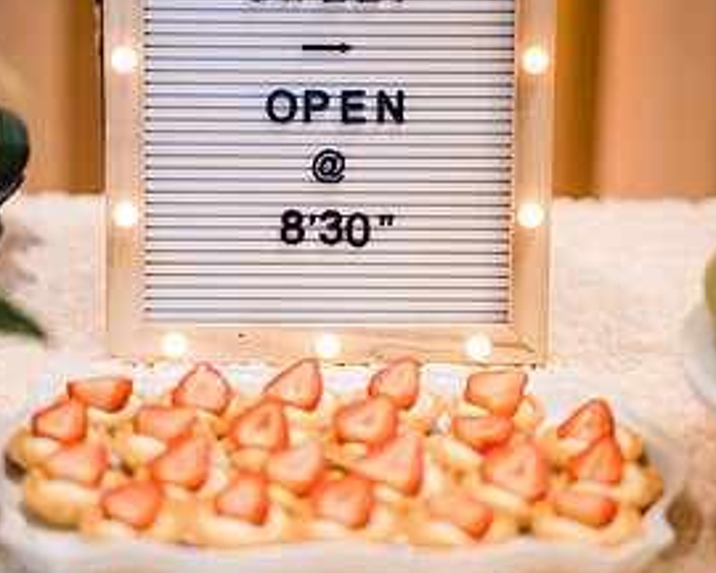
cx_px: 339
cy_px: 271
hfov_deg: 14.5
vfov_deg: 11.6
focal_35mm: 133
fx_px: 2818
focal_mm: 85
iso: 500
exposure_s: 1/100
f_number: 1.8
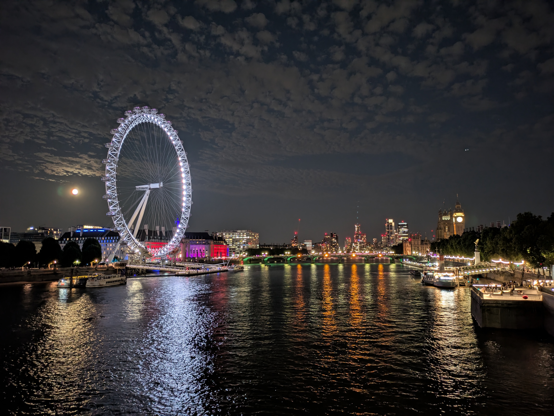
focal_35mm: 25
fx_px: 400
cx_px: 277
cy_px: 208
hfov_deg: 69.4
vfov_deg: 54.9
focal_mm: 5.43
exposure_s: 1/11.1
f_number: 1.89
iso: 485
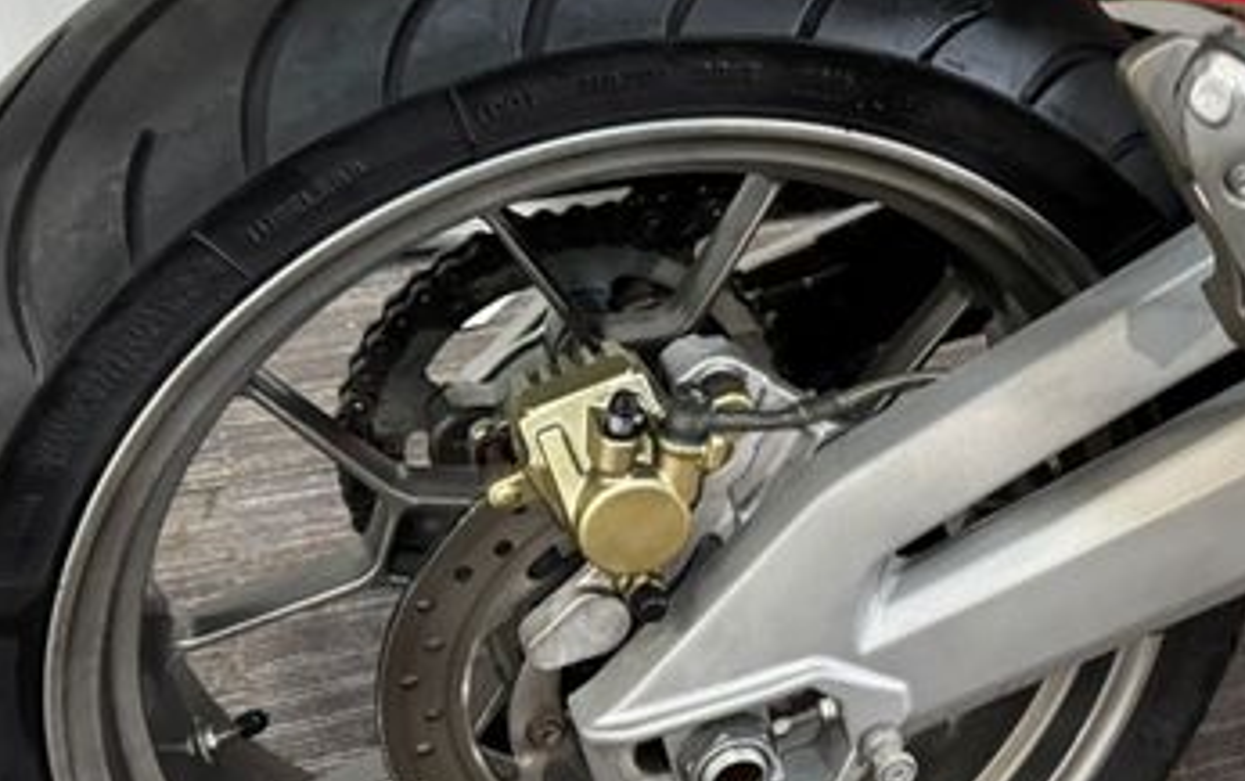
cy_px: 364
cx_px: 878
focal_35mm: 47
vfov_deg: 27.5
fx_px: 1596
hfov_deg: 41.8
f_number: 1.78
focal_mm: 6.76
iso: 640
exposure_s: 1/50
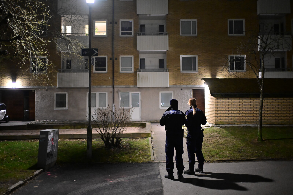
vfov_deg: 37.9
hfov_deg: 54.4
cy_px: 98
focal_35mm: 35
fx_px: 285
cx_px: 146
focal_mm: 35
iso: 5600
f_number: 1.4
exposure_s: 1/60
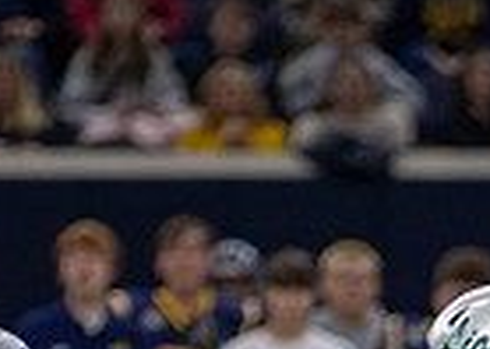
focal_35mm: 1118
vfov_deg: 1.3
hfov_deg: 1.8
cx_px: 442
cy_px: 834
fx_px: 15543
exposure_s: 1/1000
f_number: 2.8
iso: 2000
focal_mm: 200
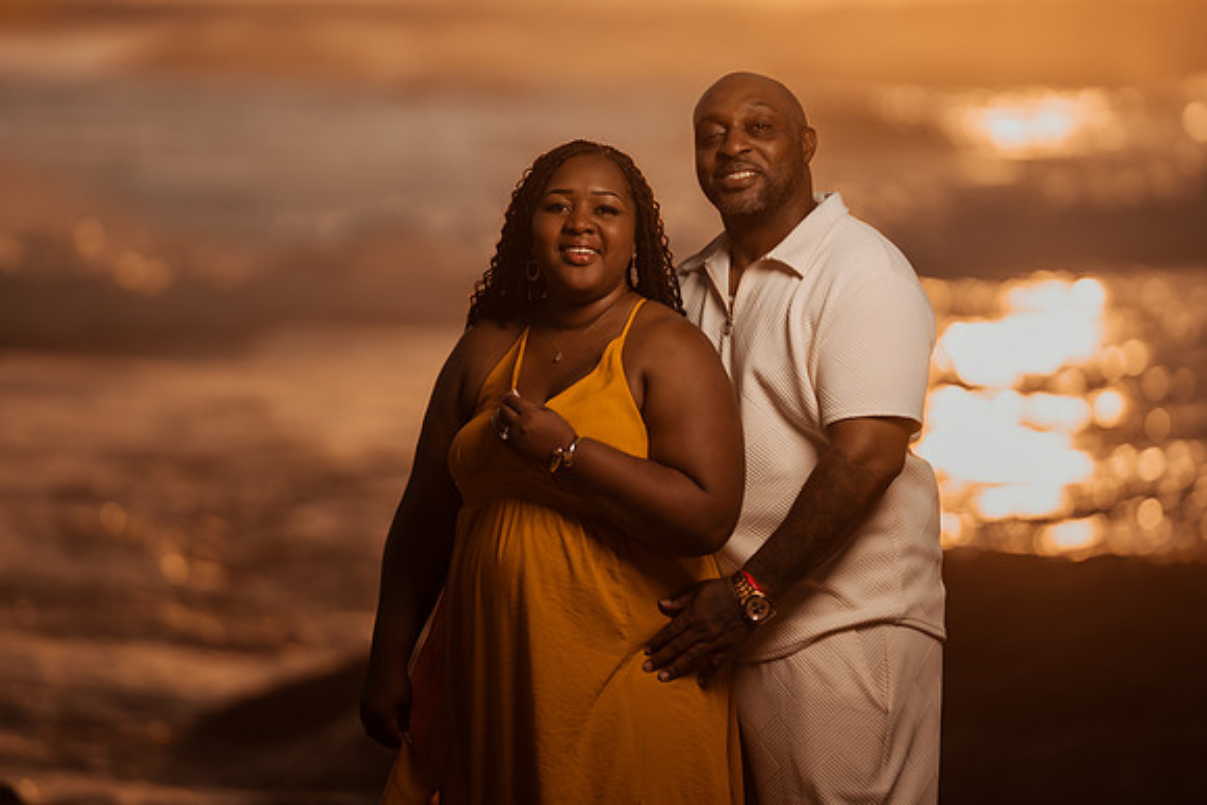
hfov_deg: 15.2
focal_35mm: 135
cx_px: 604
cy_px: 402
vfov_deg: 10.2
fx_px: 4527
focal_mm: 135
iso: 100
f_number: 1.8
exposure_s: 1/8000
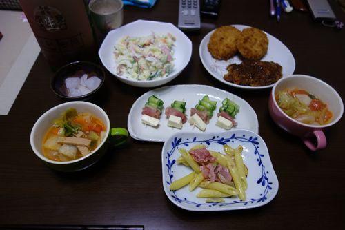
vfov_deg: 46.4
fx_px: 268
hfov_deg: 65.5
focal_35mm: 28
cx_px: 172
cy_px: 115
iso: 200
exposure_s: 1/30
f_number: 1.8
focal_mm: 10.4
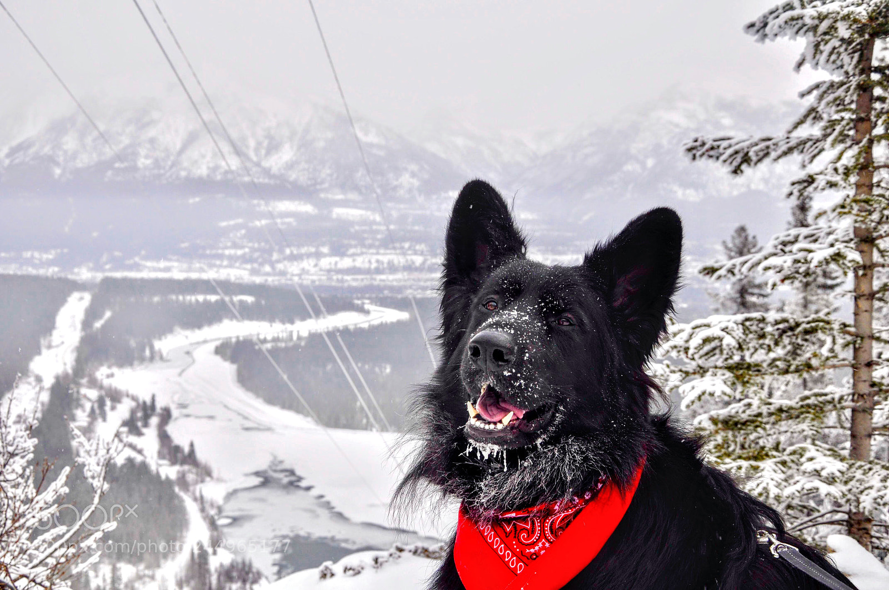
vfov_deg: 26.4
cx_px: 444
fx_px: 1258
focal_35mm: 51
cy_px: 295
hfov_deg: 38.9
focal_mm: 34
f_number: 8
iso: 200
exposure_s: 1/250
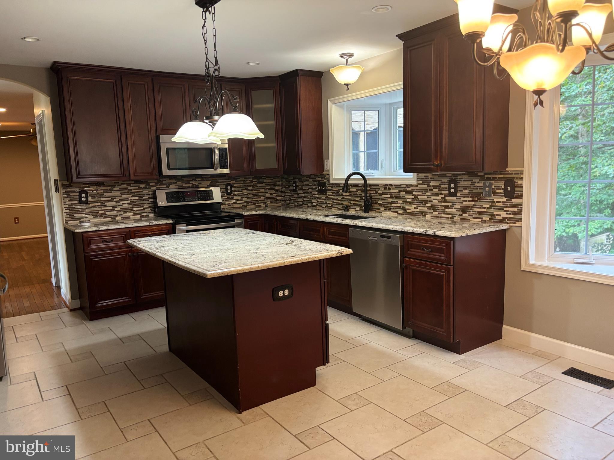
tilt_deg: -8.0
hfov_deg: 67.3
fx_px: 461
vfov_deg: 53.1
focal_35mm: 26
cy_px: 230
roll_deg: +1.1
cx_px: 307
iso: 160
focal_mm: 5.96
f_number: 1.6
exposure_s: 1/60
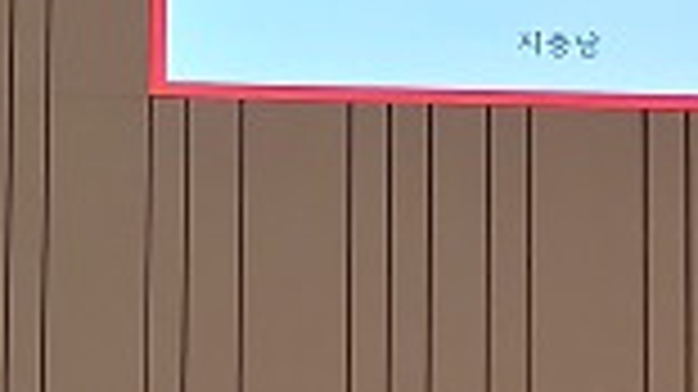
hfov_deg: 10.7
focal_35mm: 190
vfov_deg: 6.2
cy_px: -369
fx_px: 3515
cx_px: -531
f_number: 1.8
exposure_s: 1/120
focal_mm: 4.36
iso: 50
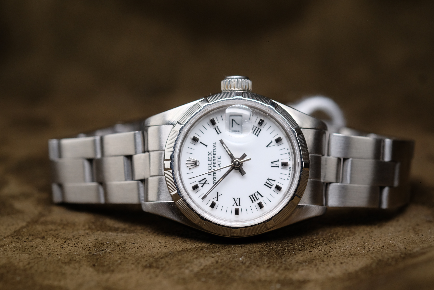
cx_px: 217
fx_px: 1085
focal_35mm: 90
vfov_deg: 15.2
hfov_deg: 22.6
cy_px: 145
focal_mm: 60
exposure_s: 1/58
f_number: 5.6
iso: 800
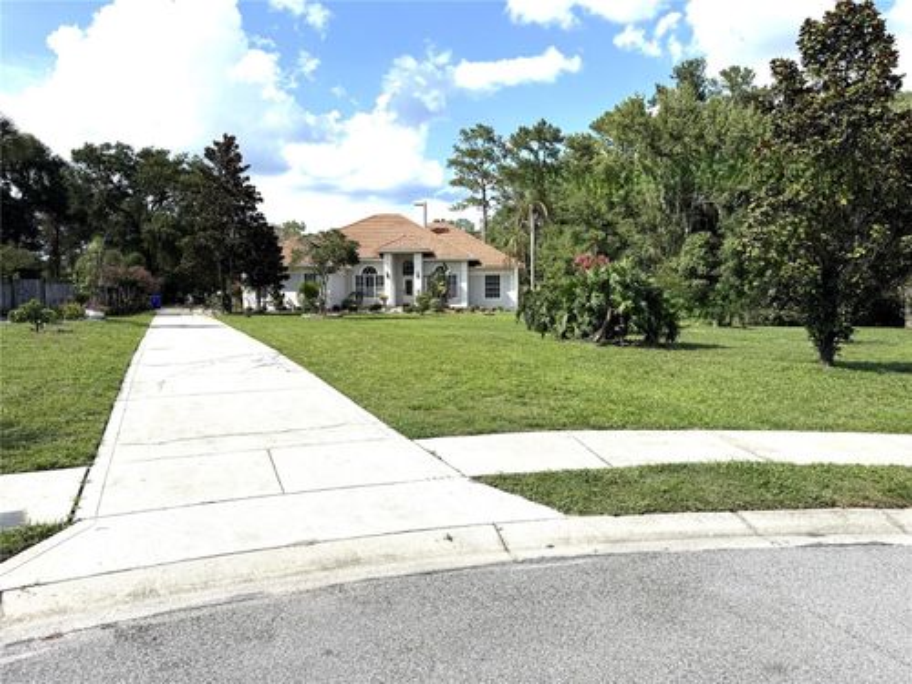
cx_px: 456
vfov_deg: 56.8
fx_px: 632
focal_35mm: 24
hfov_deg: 71.6
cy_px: 342
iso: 80
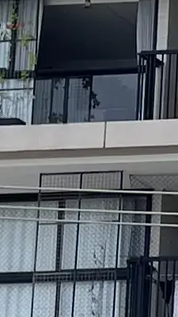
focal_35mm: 274
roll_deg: +0.0
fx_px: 2303
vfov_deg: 7.7
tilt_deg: +8.3
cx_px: 1032
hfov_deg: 3.8
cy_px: 460
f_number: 1.6
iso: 32
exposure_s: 1/2247
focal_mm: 5.1
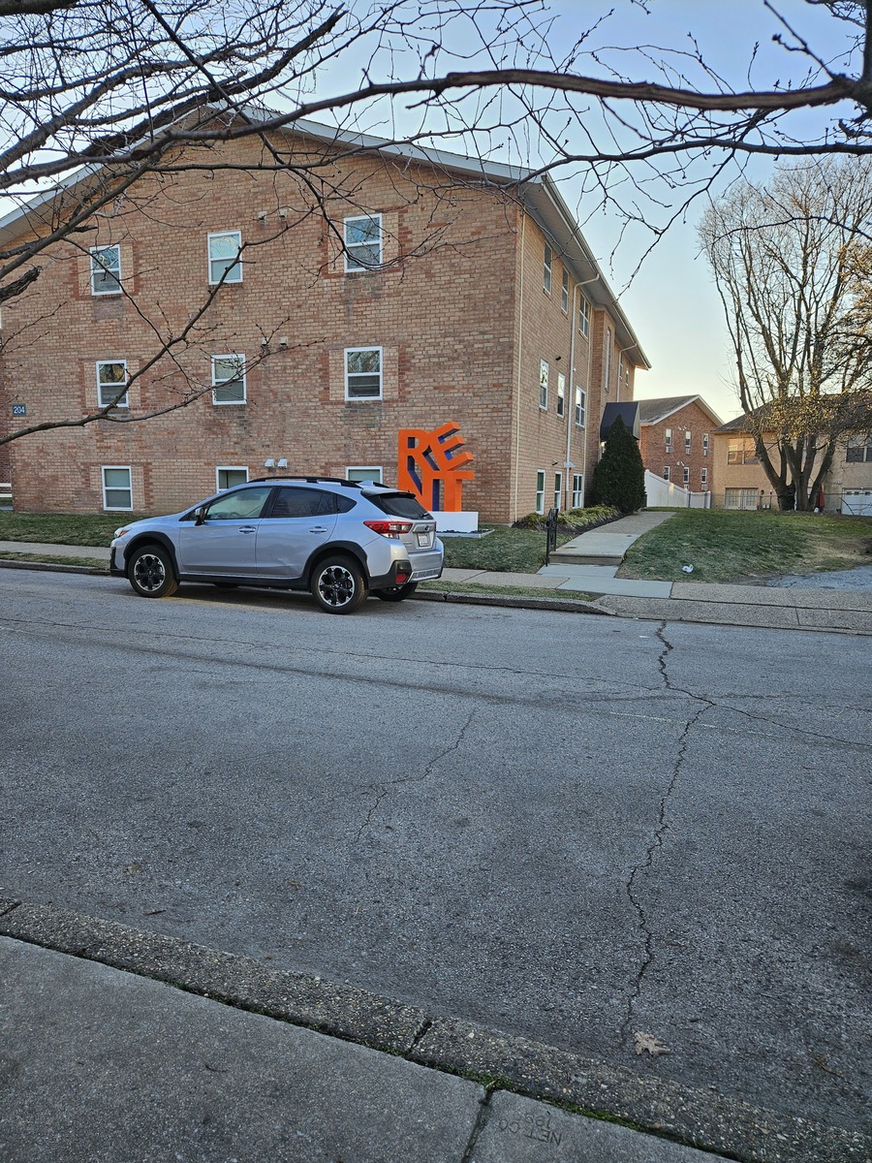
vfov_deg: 73.9
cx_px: 436
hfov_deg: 58.9
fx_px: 773
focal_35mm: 23
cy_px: 582
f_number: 1.8
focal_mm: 5.4
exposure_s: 1/274
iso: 25
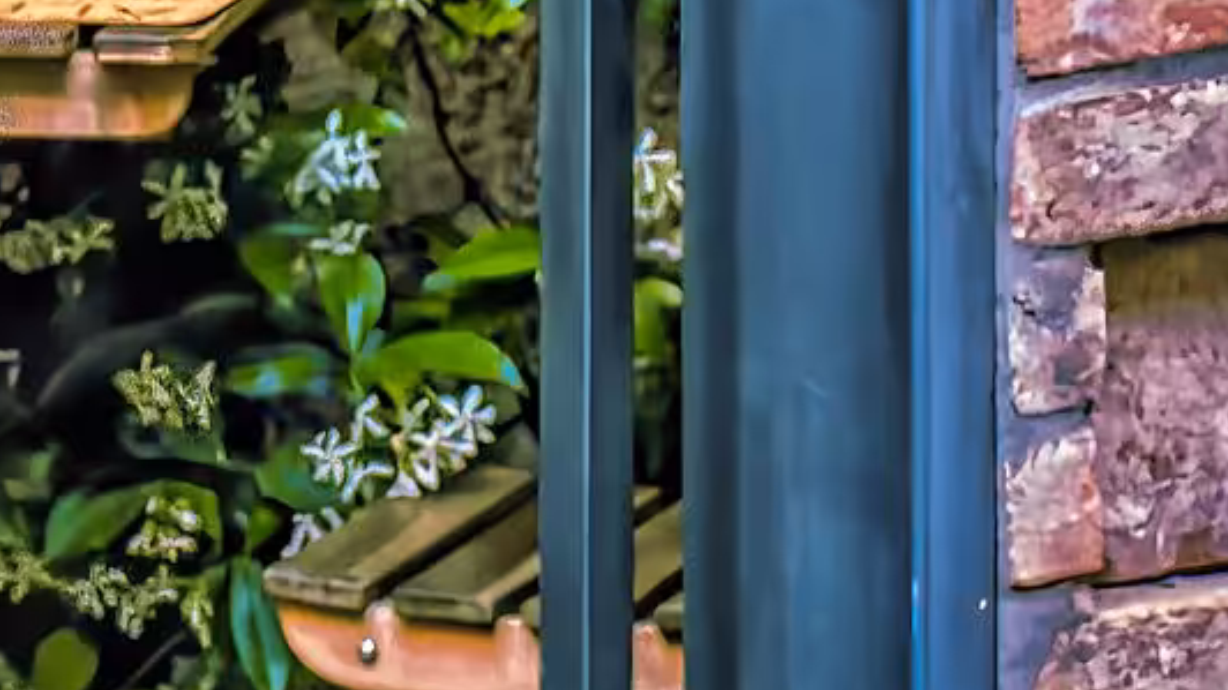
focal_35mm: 496
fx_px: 16147
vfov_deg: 2.4
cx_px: -487
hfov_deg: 4.3
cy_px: -648
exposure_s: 1/200
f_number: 5.6
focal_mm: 70
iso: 12800
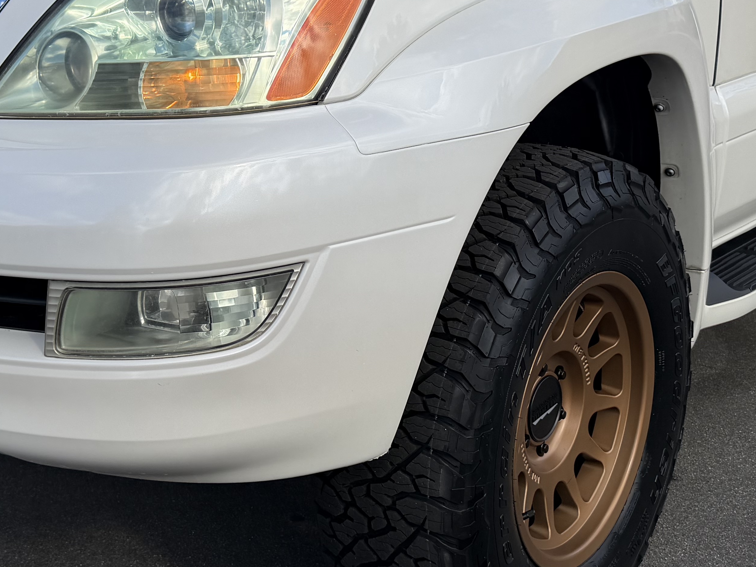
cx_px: 273
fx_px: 1201
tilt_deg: -9.2
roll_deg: +0.5
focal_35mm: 55
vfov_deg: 26.4
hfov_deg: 34.7
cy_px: 175
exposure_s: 1/3759
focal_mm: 6.76
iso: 80
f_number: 1.78
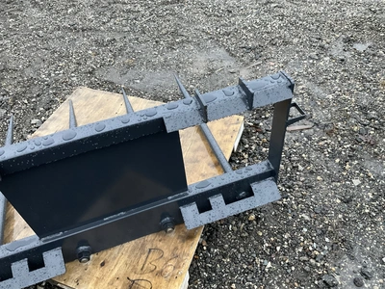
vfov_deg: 48.2
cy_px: 144
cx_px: 192
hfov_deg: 61.7
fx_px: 323
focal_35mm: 29
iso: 320
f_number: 1.8
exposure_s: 1/58
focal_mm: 3
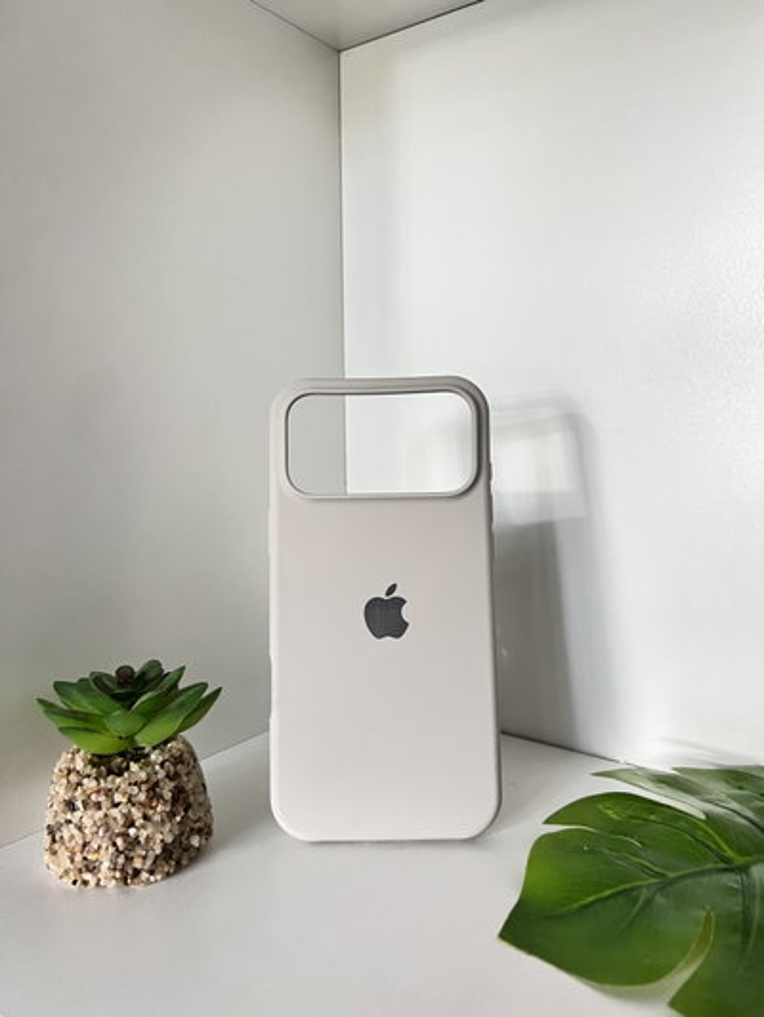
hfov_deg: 53.1
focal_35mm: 26
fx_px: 765
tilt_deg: -7.2
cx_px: 382
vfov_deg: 67.3
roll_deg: +2.0
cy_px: 508
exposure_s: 1/49
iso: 500
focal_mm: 5.7
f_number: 1.5
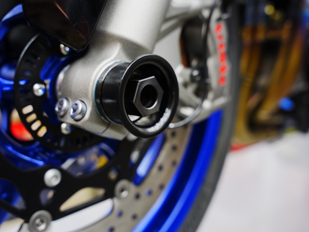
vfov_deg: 36.2
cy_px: 116
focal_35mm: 40
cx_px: 140
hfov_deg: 47.0
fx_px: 355
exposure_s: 1/100
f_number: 4.5
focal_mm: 36.7
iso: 800
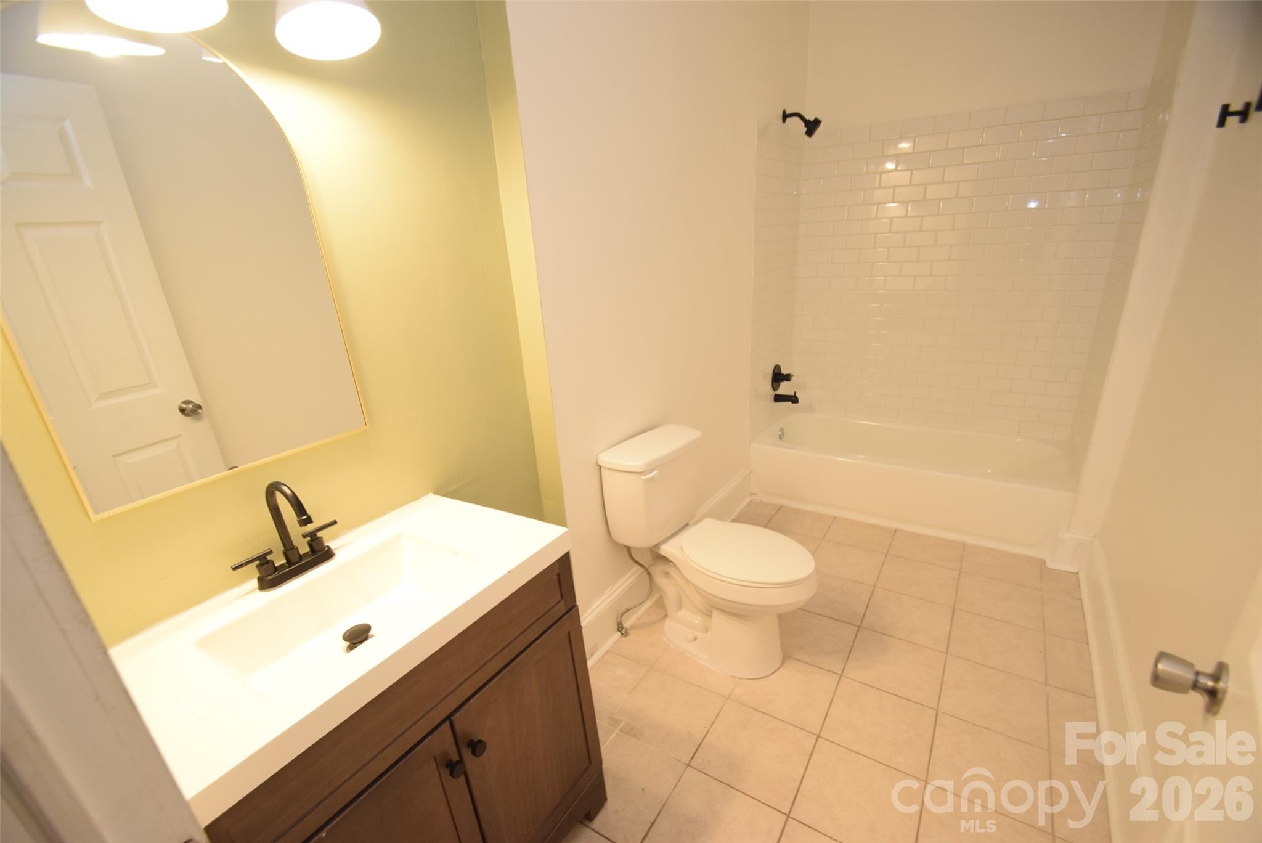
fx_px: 526
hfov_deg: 100.4
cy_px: 422
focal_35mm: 15
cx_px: 631
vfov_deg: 77.4
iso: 800
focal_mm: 10
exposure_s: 1/100
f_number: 5
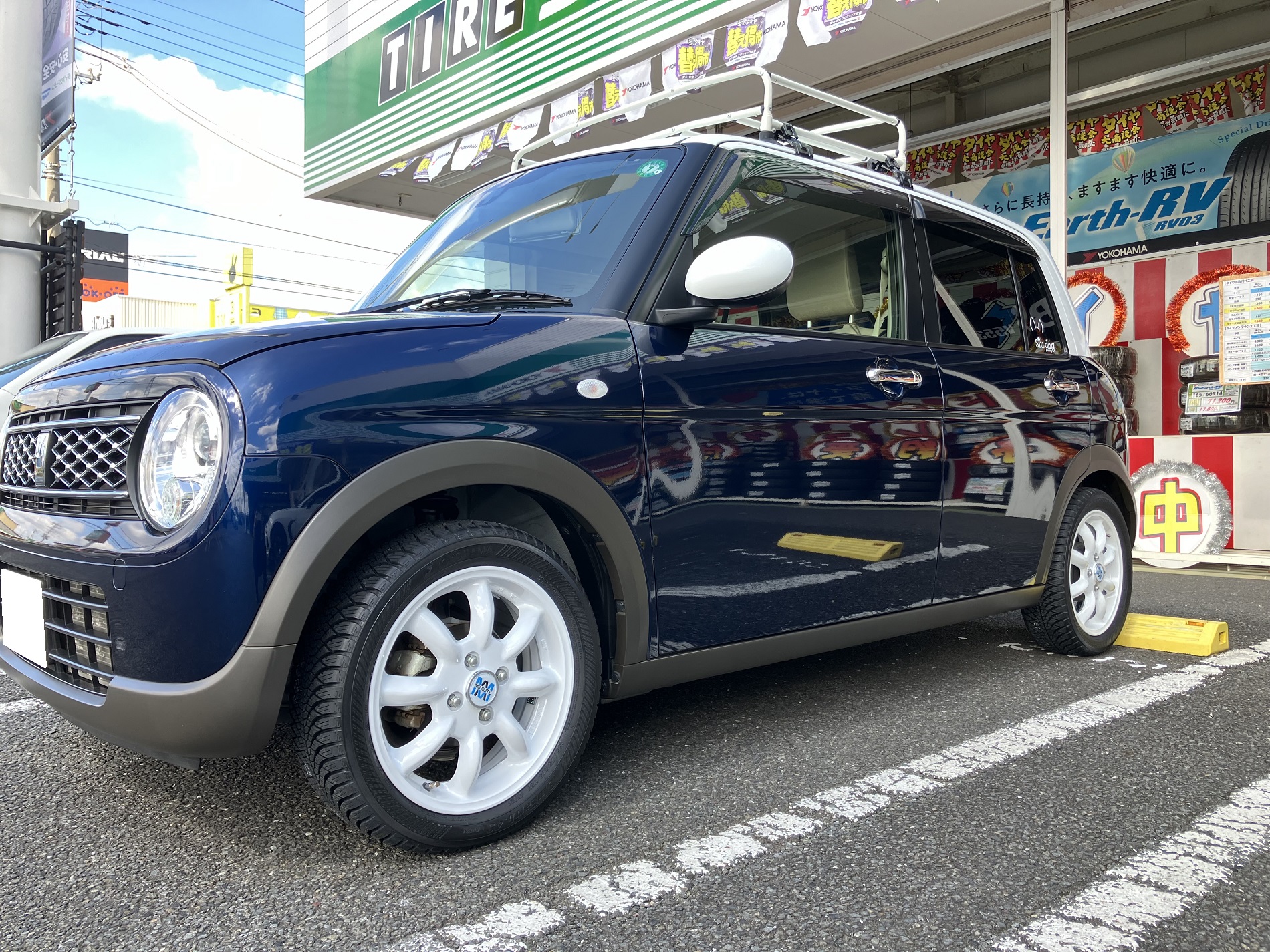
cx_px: 635
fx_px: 1027
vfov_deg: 49.7
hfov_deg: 63.4
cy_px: 476
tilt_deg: +0.6
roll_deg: -0.4
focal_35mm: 28
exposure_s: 1/132
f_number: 1.8
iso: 40
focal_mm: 3.99
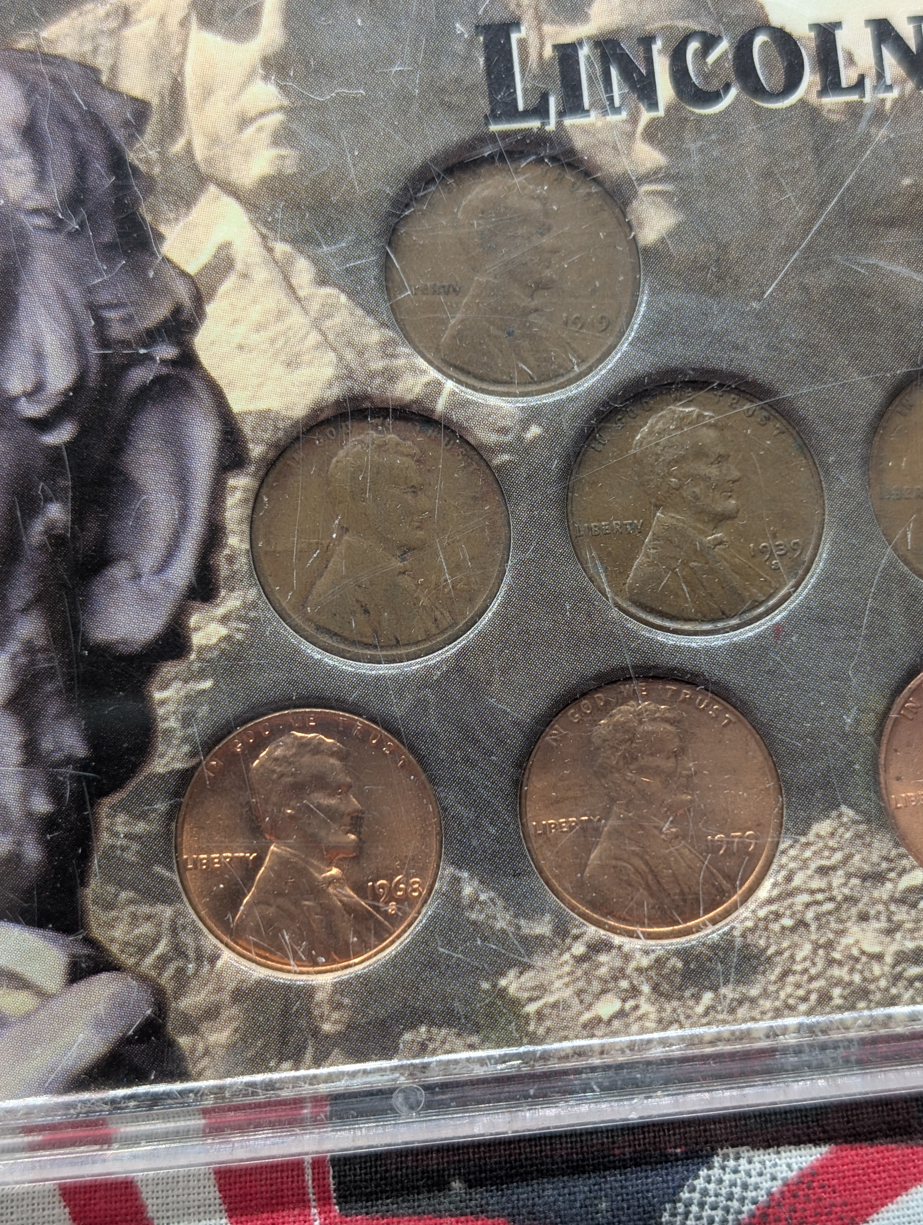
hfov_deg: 29.7
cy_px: 612
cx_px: 462
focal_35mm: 49
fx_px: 1738
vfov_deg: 38.9
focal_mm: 6.9
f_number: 1.68
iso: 59
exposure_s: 1/51.8
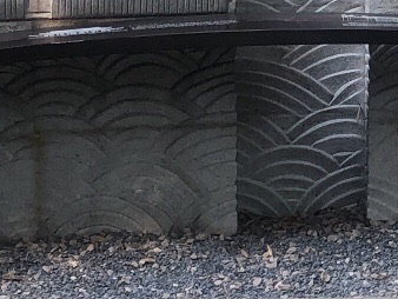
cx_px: 575
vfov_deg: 8.9
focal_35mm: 167
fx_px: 1921
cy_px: 32
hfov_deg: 11.4
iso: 40
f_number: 1.8
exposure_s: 1/120
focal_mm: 3.99
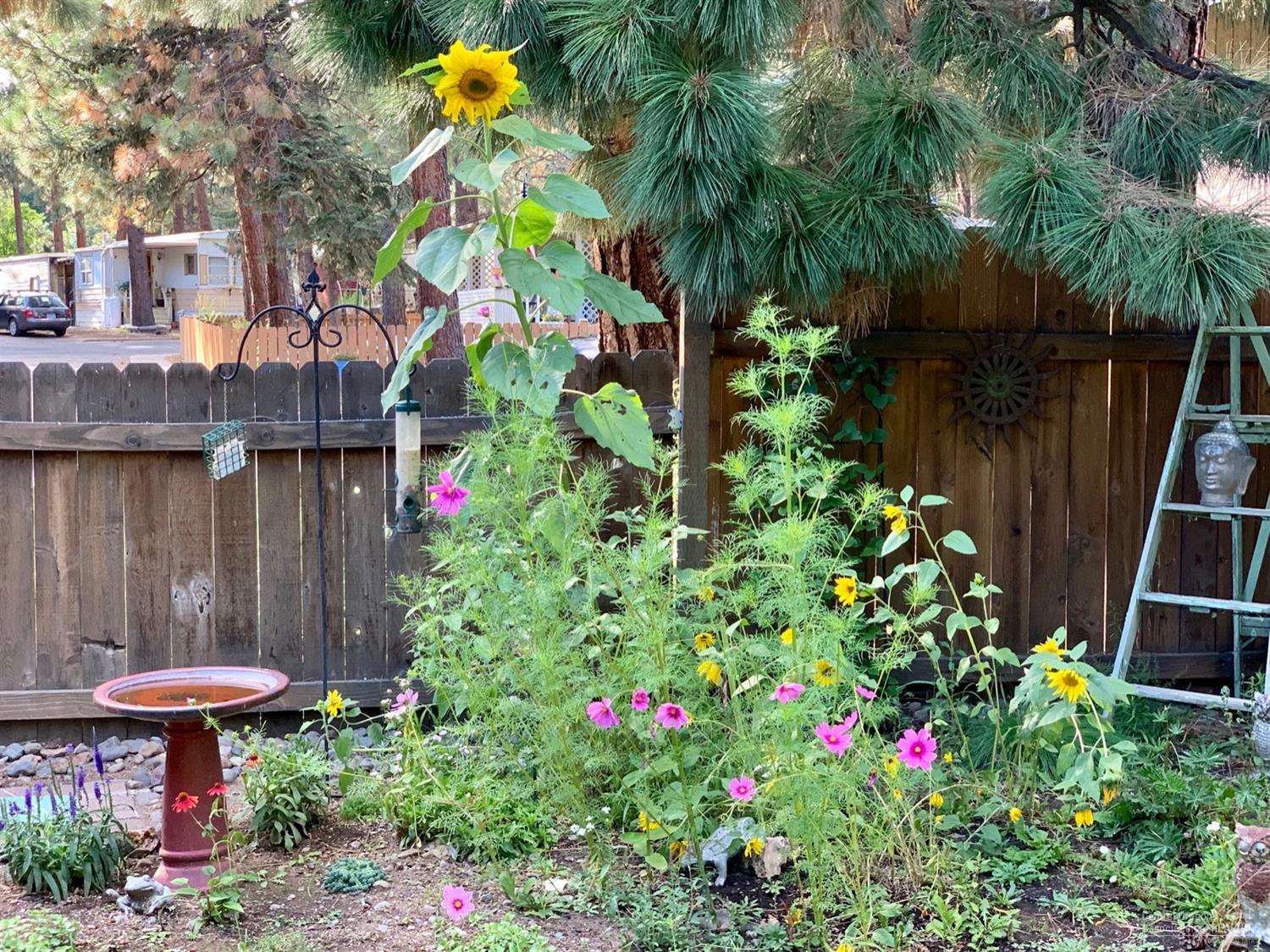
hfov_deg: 36.8
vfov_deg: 28.0
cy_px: 476
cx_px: 635
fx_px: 1907
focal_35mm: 52
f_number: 2.4
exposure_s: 1/103
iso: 125
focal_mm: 6
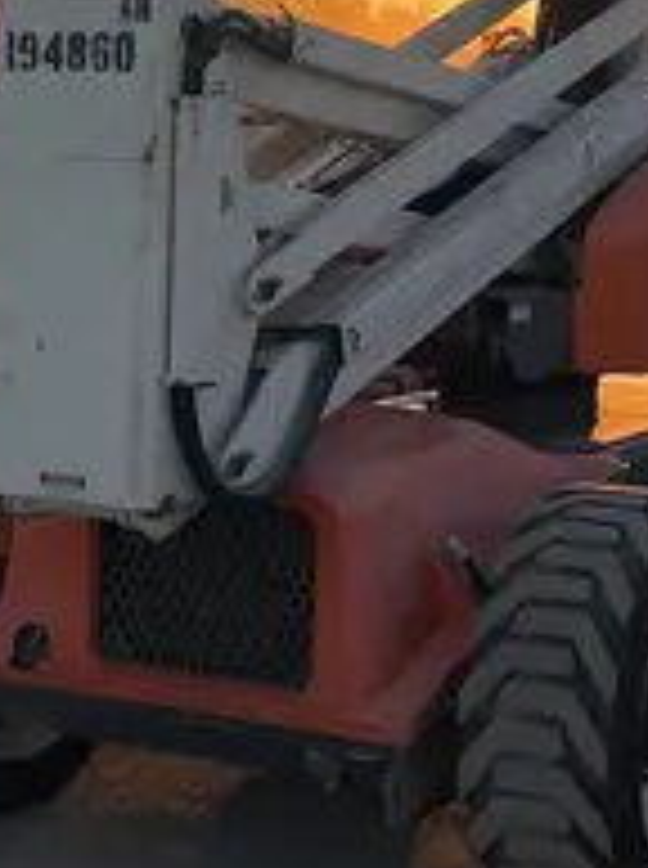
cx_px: 333
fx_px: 2479
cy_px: -88
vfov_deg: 19.1
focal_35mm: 99
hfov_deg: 14.9
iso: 50
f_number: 1.6
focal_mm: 5.1
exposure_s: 1/1477
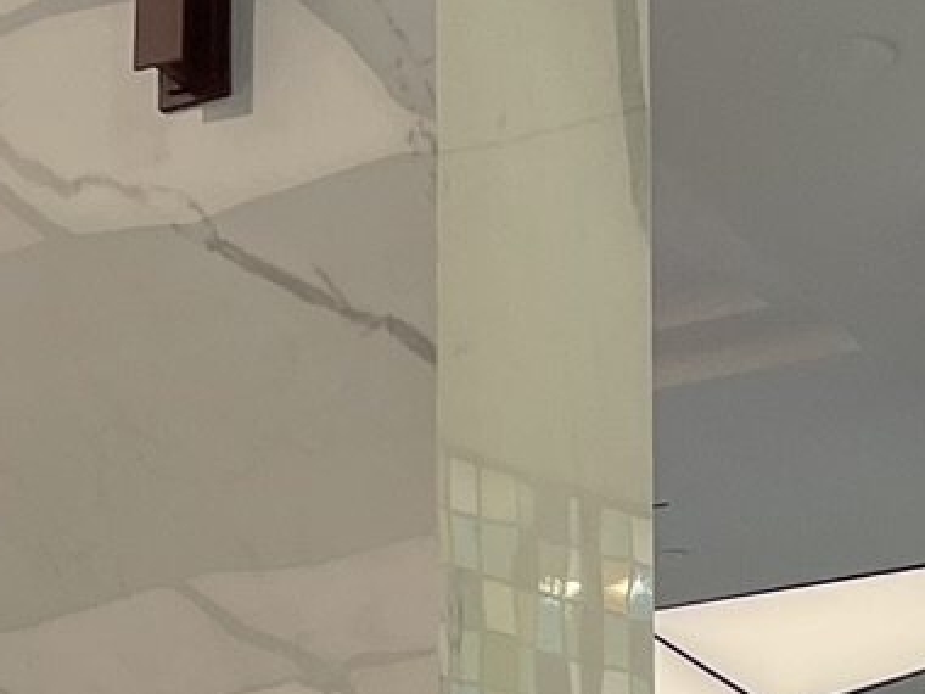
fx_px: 3741
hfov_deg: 14.0
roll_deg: +0.4
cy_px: 1179
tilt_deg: +10.0
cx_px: 78
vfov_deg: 10.1
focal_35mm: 140
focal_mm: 4.2
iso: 125
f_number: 1.6
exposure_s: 1/120
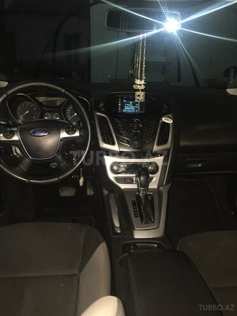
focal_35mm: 29
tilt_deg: -19.5
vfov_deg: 61.7
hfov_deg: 48.2
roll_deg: -2.6
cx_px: 118
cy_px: 158
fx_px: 265
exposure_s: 1/17
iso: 200
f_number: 2.2
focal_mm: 4.15
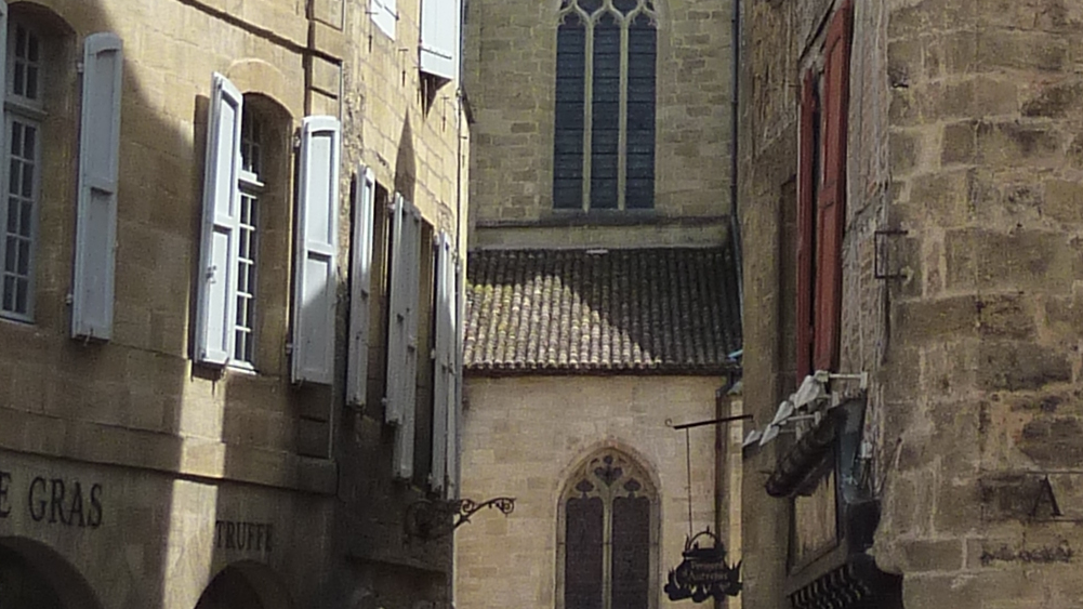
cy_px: -237
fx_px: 3992
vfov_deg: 8.6
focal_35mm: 139
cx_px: 1206
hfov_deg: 15.0
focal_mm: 5.7
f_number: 4
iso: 125
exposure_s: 1/500
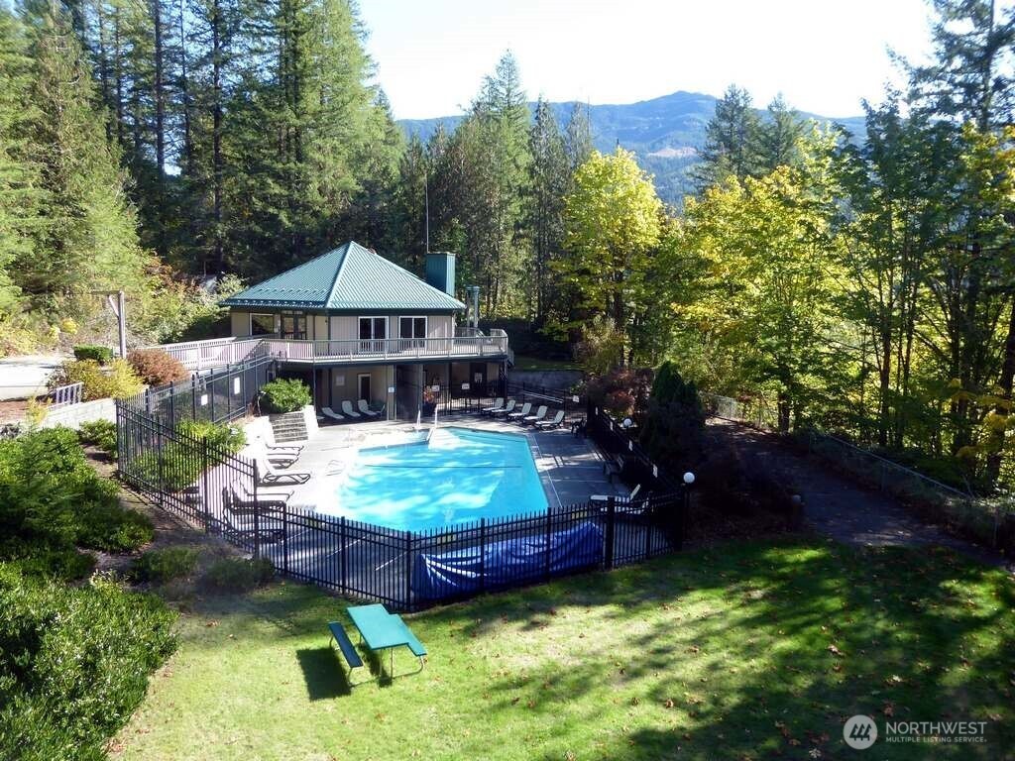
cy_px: 380
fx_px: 733
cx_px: 508
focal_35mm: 25
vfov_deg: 54.9
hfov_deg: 69.4
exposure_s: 1/160
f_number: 3.3
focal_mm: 4.3
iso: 80
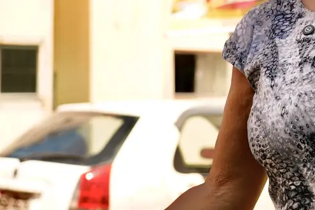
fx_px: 1137
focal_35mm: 130
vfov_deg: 10.4
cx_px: 410
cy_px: -18
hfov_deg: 15.0
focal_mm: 46
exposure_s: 1/1600
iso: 500
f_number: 4.5
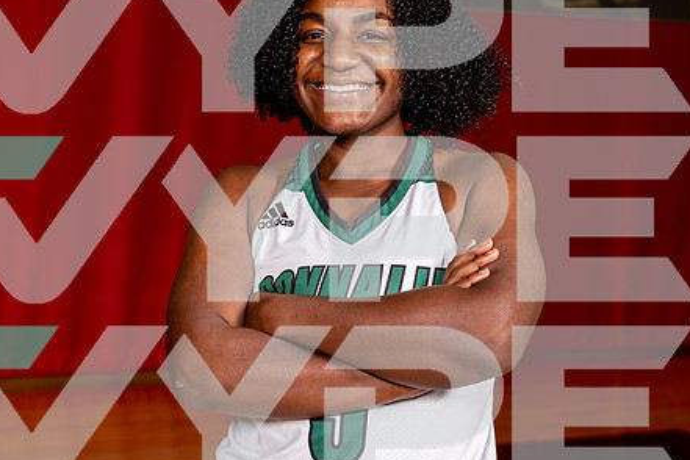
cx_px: 299
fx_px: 1514
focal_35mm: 79
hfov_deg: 25.7
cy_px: 220
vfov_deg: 17.3
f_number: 5.6
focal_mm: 60
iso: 100
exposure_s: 1/125
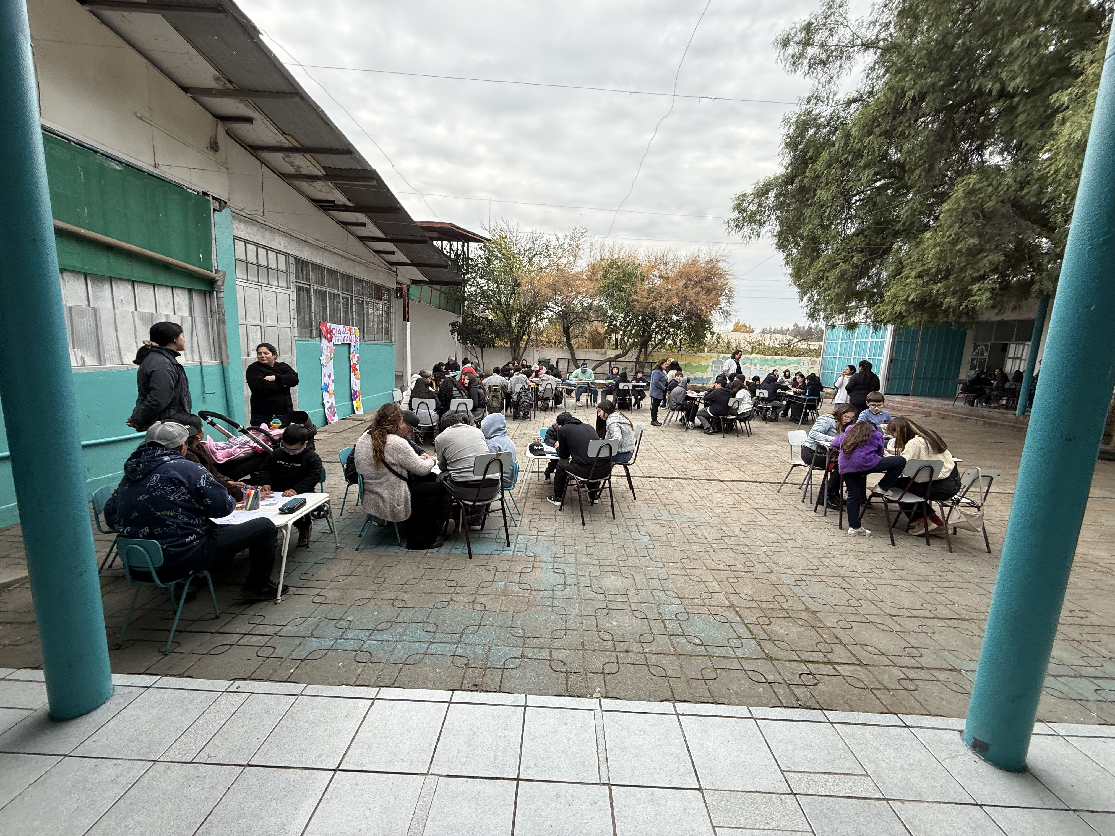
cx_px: 558
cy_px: 418
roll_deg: -1.6
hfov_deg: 102.1
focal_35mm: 14
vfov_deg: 85.7
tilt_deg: -7.0
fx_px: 451
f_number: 2.2
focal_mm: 2.22
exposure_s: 1/274
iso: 64
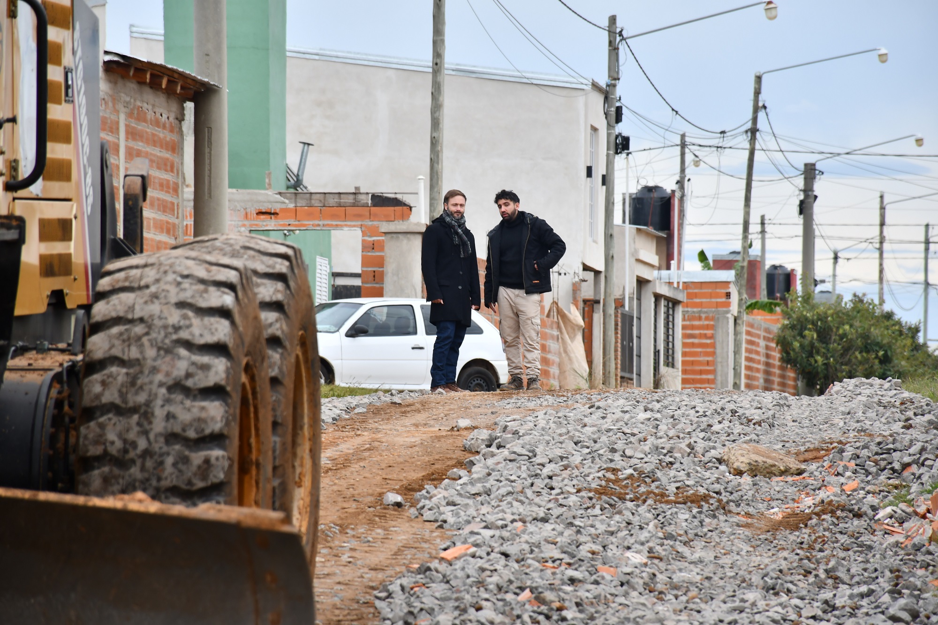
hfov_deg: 9.8
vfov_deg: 6.5
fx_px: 5471
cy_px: 312
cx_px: 469
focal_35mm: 210
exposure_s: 1/125
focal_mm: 140
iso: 100
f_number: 7.1
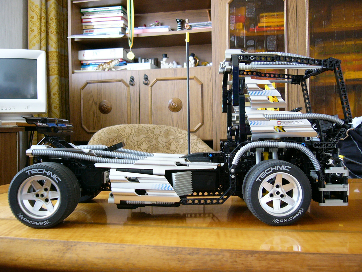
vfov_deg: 40.7
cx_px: 181
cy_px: 136
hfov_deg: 52.6
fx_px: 366
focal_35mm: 35
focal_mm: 5.8
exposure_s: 1/8
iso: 200
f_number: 2.8
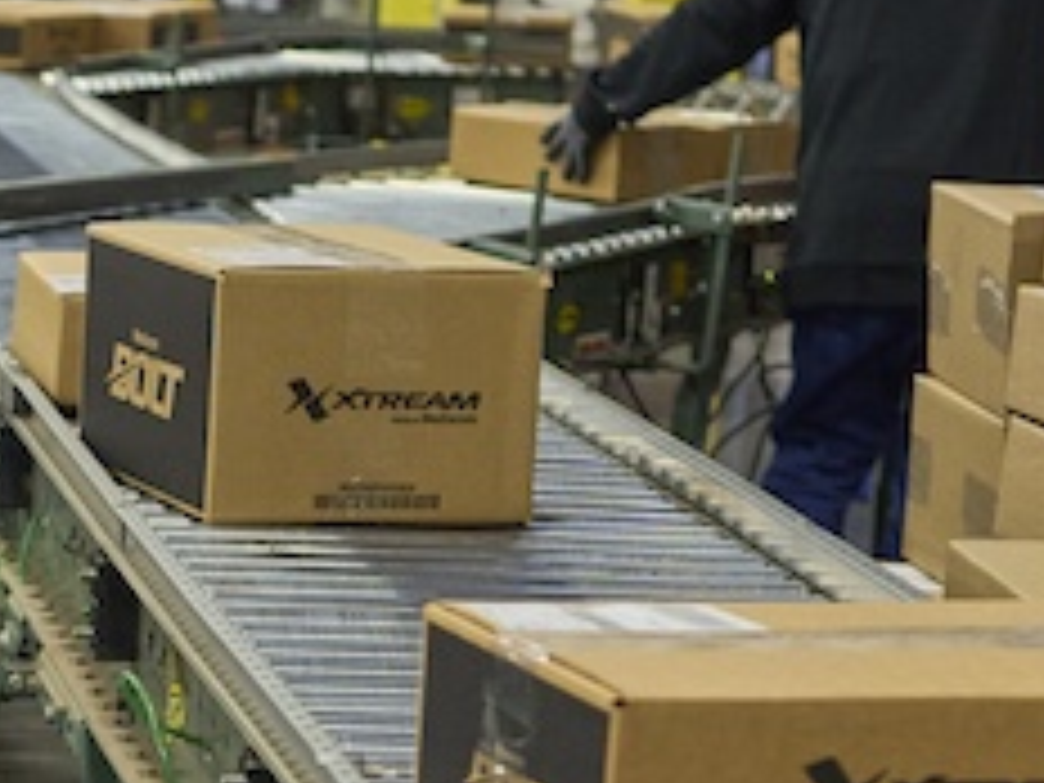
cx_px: -315
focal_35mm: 174
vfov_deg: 8.5
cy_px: 675
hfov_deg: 11.1
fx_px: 5248
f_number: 2.2
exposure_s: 1/100
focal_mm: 35
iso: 640
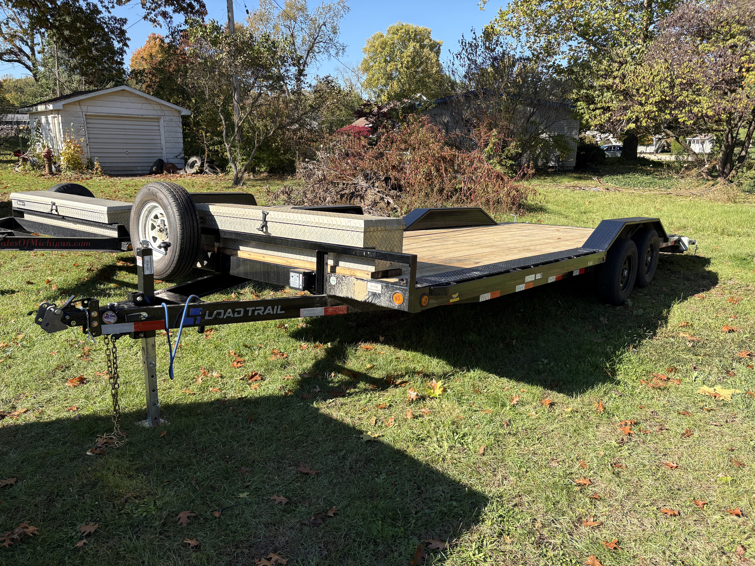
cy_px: 283
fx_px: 567
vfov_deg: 53.1
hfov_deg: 67.3
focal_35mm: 26
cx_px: 378
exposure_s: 1/1217
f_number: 1.6
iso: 50
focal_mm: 5.96
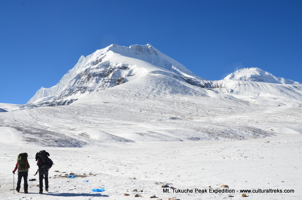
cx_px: 151
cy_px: 100
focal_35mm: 36
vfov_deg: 36.7
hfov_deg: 53.2
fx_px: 301
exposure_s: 1/400
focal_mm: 24
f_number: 11
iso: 200
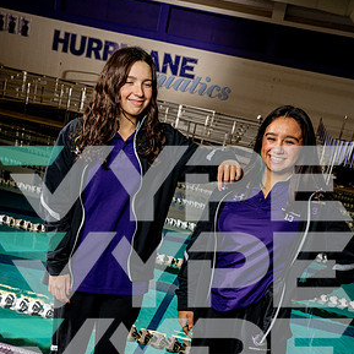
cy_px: 271
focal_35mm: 49
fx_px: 567
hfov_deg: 34.7
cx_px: 174
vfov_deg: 33.9
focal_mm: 37
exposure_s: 1/250
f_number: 8
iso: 400
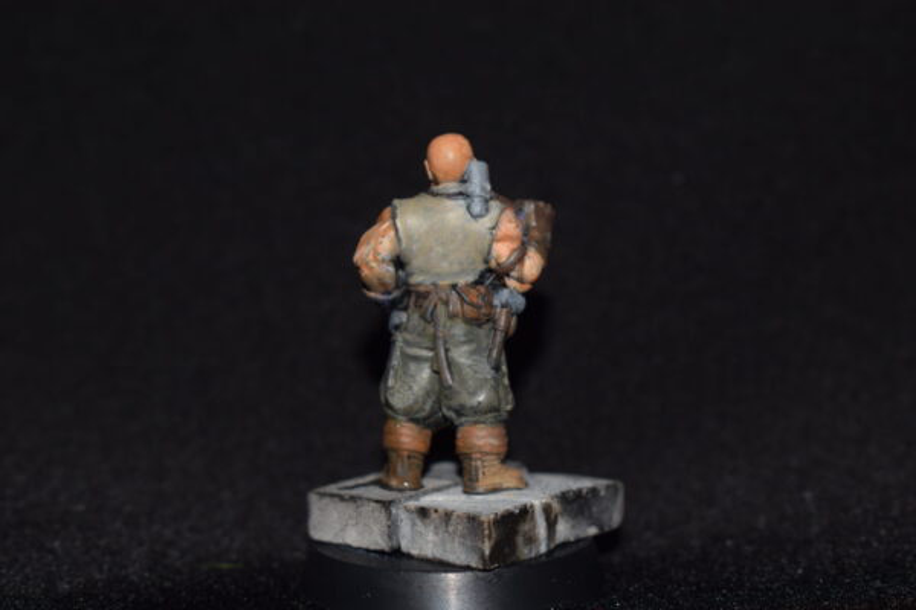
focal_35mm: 82
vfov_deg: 16.6
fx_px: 2099
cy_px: 305
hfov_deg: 24.6
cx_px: 458
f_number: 8
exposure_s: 1/60
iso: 100
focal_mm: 55
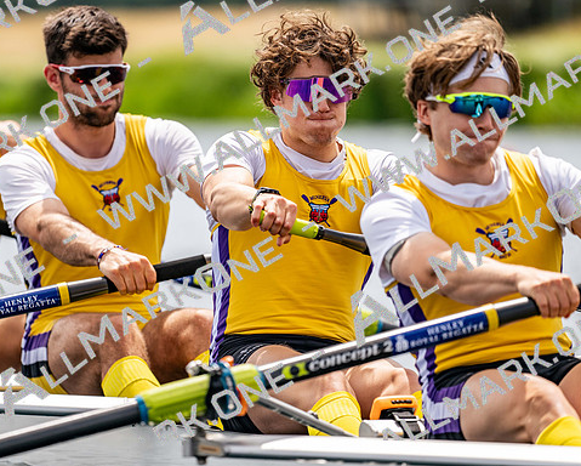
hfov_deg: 4.3
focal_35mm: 454
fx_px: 7813
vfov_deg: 3.4
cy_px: 233
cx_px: 246
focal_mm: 400
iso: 250
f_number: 4.5
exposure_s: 1/2500
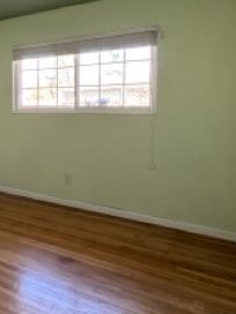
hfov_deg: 39.5
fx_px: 300
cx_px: 20
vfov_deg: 54.9
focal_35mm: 33
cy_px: 125
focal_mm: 2.22
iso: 320
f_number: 2.2
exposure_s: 1/60
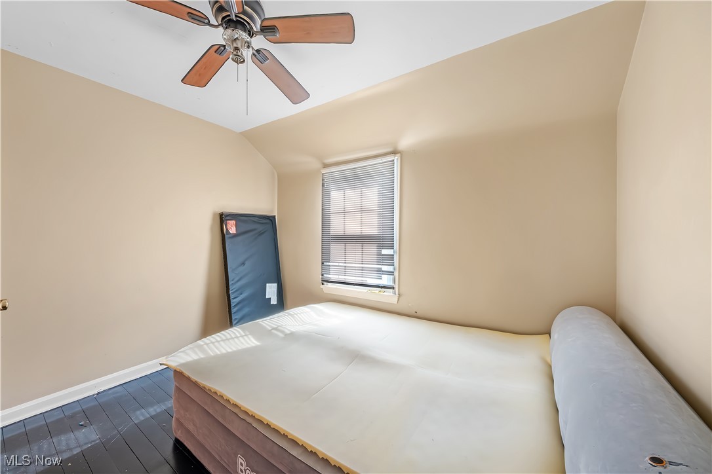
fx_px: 257
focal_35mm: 13
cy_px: 237
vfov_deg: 85.4
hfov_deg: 108.3
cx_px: 356
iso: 250
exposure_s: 1/90
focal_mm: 8.6
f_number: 8
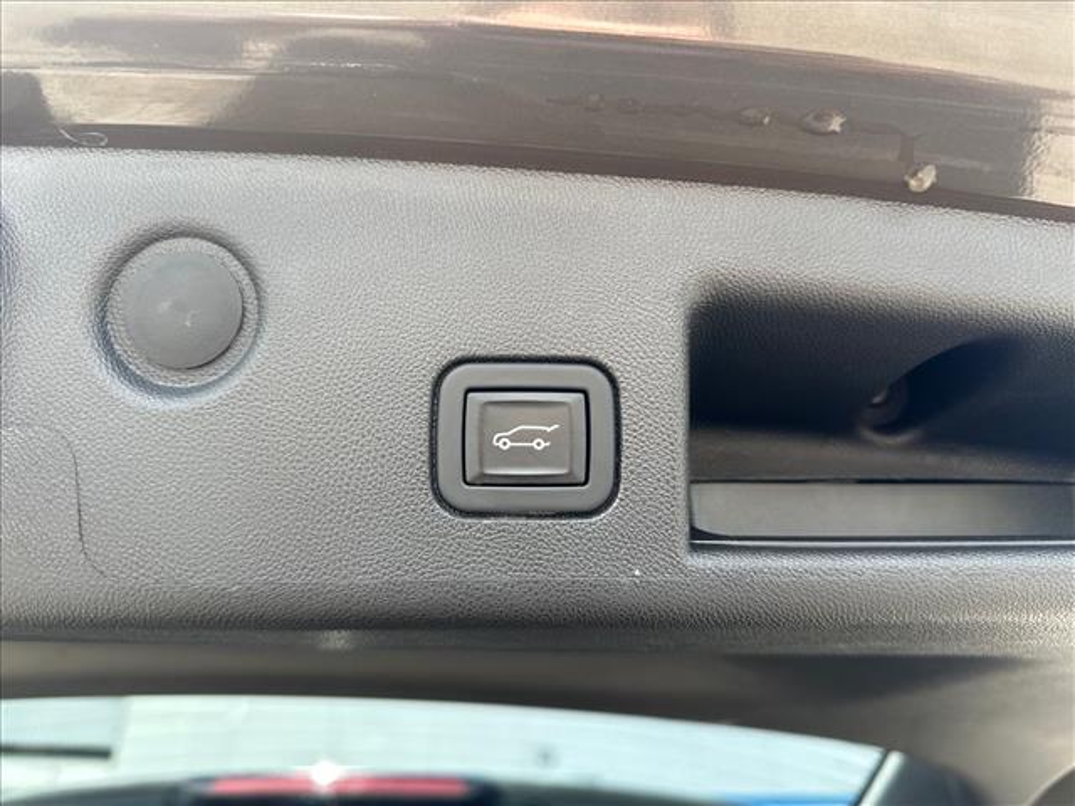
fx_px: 745
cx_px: 538
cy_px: 403
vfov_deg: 56.8
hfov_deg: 71.6
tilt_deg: +30.1
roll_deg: +1.0
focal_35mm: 24
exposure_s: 1/125
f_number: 1.78
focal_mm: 6.86
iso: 64
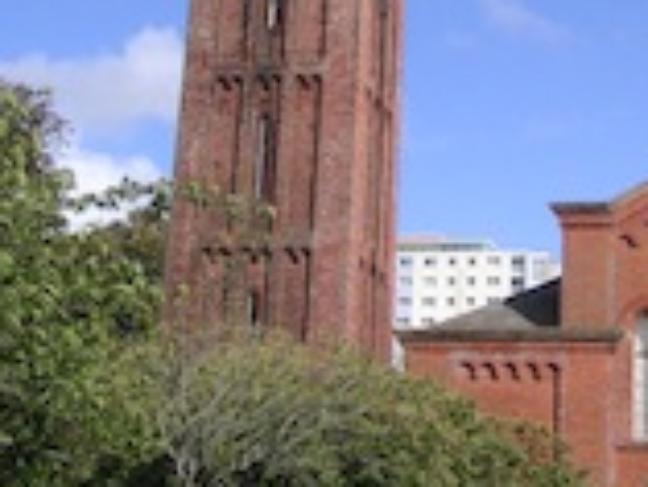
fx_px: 1630
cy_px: 58
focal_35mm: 87
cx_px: 516
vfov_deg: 16.8
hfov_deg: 22.2
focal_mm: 6.1
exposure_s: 1/180
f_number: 6.7
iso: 50
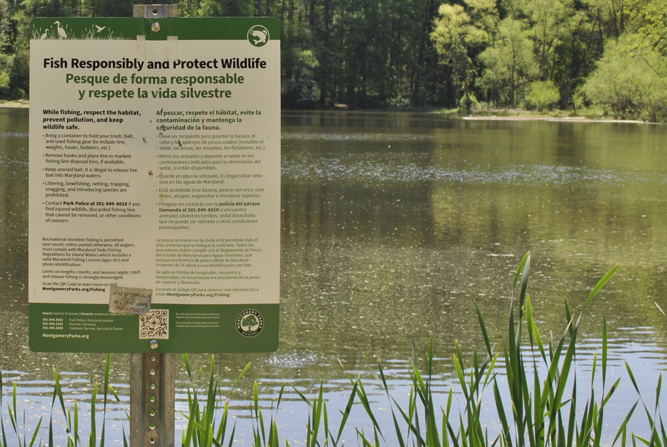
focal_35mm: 78
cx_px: 59
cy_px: 102
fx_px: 1447
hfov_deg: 25.1
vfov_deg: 17.4
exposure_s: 1/200
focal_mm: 26
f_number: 8
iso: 100
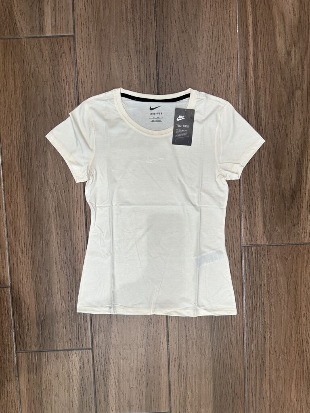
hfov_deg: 56.8
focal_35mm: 24
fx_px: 287
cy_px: 206
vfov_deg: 71.6
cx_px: 155
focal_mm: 6.86
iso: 80
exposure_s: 1/100
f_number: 1.78
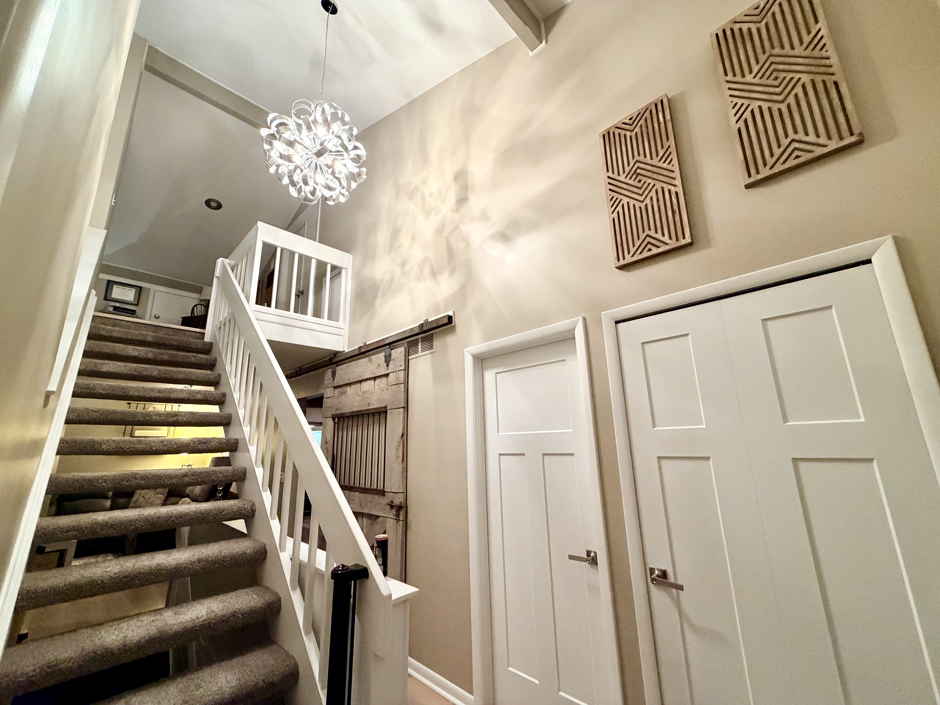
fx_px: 380
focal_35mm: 14
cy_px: 352
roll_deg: +1.3
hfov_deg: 102.1
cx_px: 470
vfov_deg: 85.7
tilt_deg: +13.8
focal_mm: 2.22
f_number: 2.2
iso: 500
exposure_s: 1/60
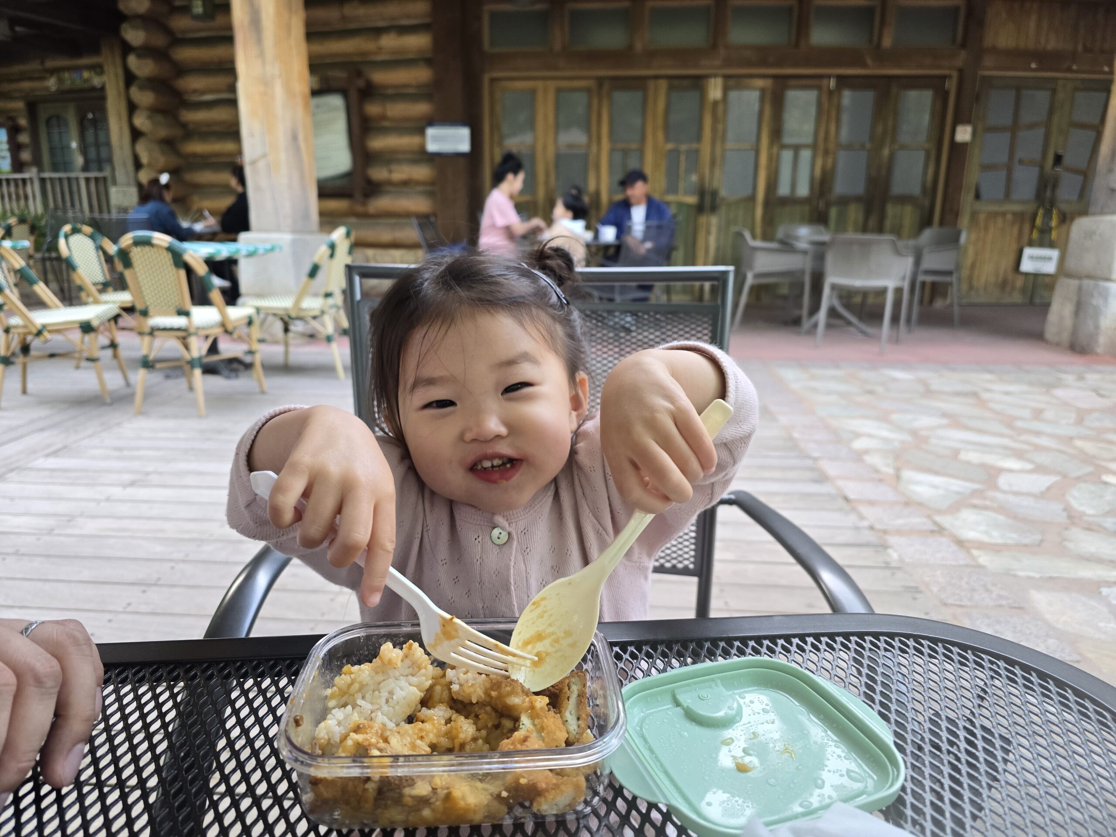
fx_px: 742
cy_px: 418
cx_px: 558
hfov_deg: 73.9
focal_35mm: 23
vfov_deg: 58.9
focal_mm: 6.3
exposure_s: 1/120
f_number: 1.7
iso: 160
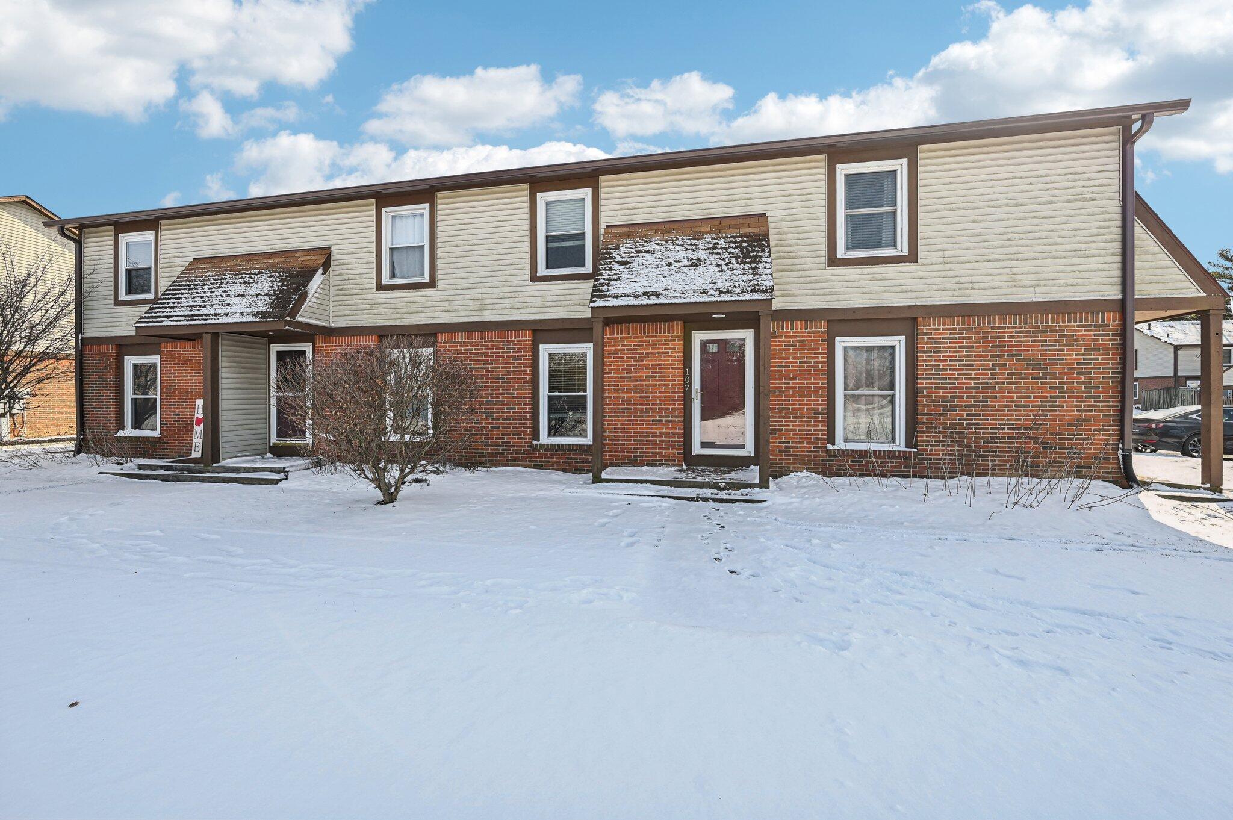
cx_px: 616
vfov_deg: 81.1
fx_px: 479
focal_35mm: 14
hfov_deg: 104.3
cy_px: 410
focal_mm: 14
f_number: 6.7
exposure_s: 1/750
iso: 400
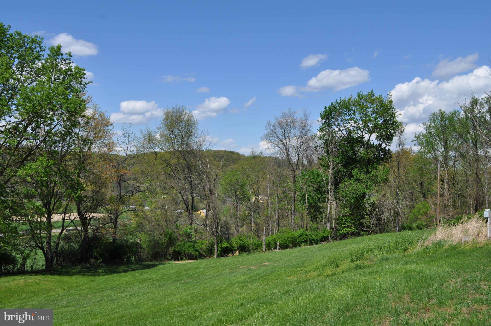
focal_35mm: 33
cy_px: 163
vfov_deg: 39.9
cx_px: 246
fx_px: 450
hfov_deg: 57.3
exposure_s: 1/400
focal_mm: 22
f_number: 10
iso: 200
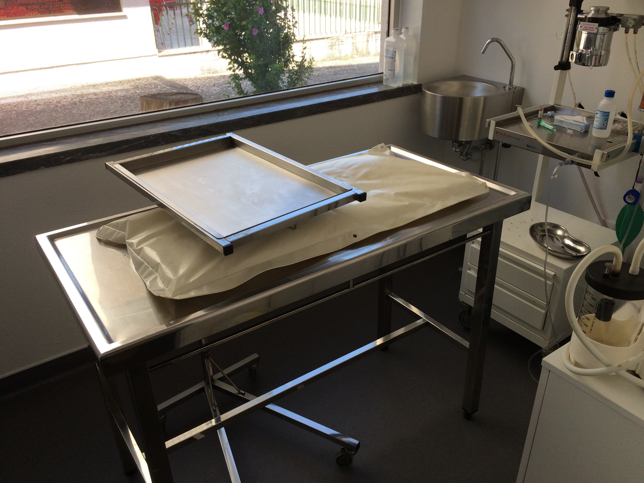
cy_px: 242
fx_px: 540
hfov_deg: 61.7
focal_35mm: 29
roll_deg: -0.5
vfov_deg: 48.2
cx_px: 322
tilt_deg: -29.0
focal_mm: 4.15
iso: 40
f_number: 2.2
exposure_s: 1/120
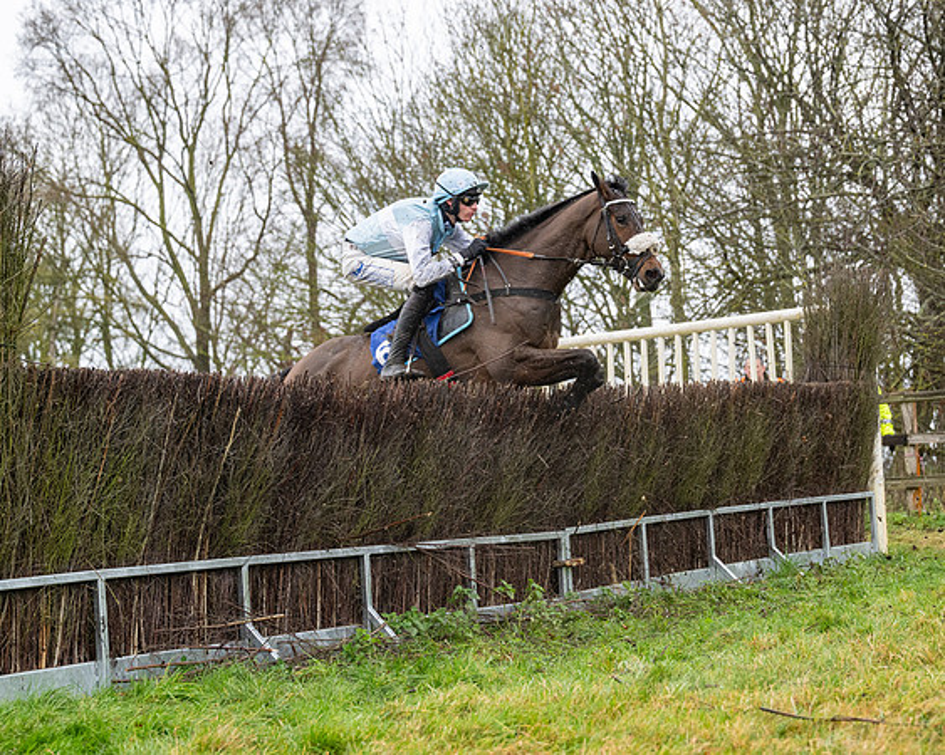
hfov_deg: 24.2
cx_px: 489
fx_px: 2204
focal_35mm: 79
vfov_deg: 19.4
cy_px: 378
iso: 800
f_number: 4
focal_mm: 70
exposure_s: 1/1250
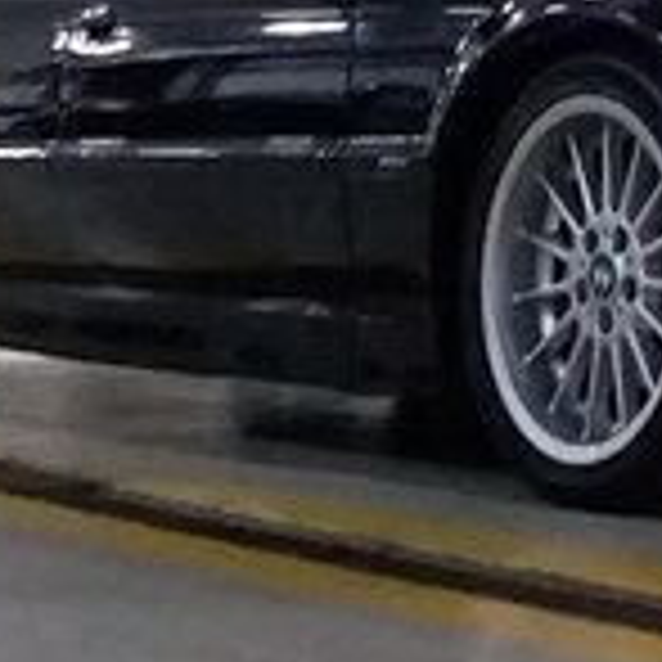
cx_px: 775
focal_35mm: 123
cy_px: -263
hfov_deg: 13.8
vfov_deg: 13.5
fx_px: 2661
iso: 320
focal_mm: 3.3
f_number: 2.2
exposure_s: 1/17
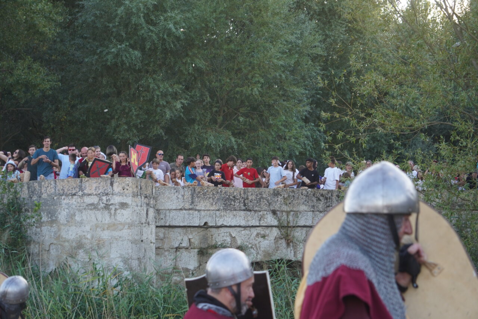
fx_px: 1095
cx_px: 239
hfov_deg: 24.6
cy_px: 160
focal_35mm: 82
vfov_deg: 16.5
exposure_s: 1/160
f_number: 4.5
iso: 250
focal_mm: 55
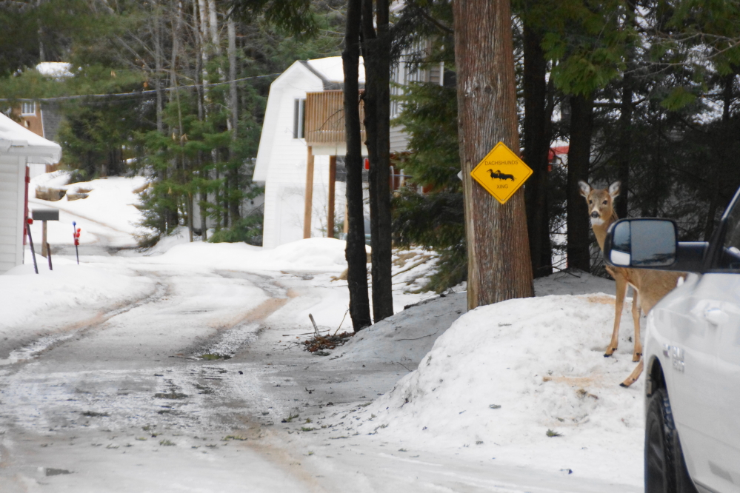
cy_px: 246
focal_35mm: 202
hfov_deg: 10.2
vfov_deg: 6.8
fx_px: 4162
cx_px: 370
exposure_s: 1/160
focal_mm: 135
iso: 1600
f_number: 5.6
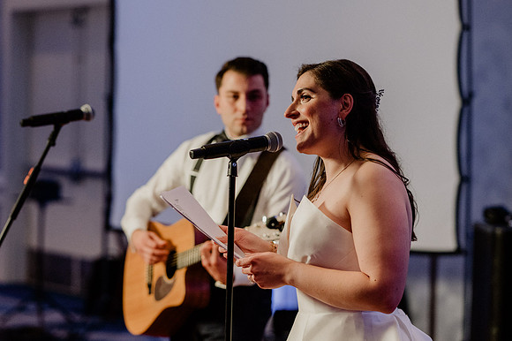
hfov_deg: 18.9
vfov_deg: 12.6
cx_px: 256
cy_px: 170
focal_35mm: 108
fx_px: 1539
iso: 4000
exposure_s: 1/400
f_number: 2.8
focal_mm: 105
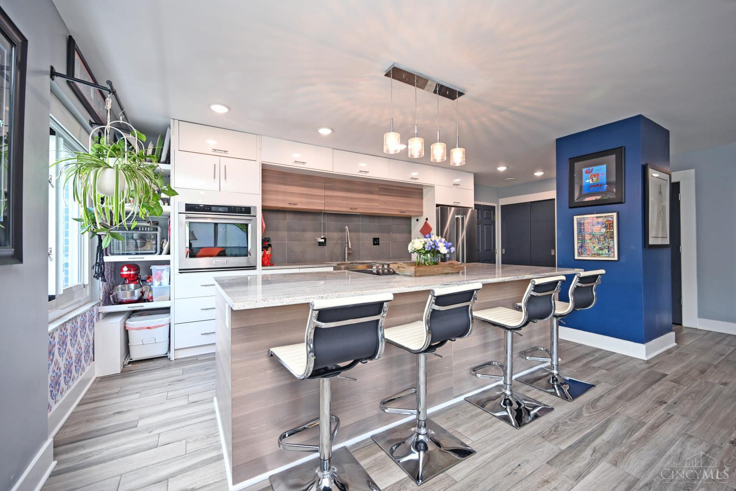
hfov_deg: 104.3
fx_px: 286
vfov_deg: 81.2
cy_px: 246
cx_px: 368
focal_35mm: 14
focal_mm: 14
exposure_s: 1/60
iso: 320
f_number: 4
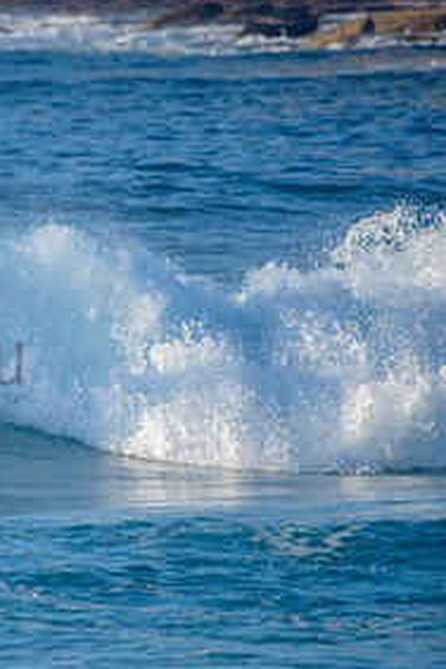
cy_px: 331
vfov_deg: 2.0
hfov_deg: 1.3
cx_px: -228
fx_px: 19102
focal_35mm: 1028
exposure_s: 1/2000
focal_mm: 500
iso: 360
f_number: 5.6
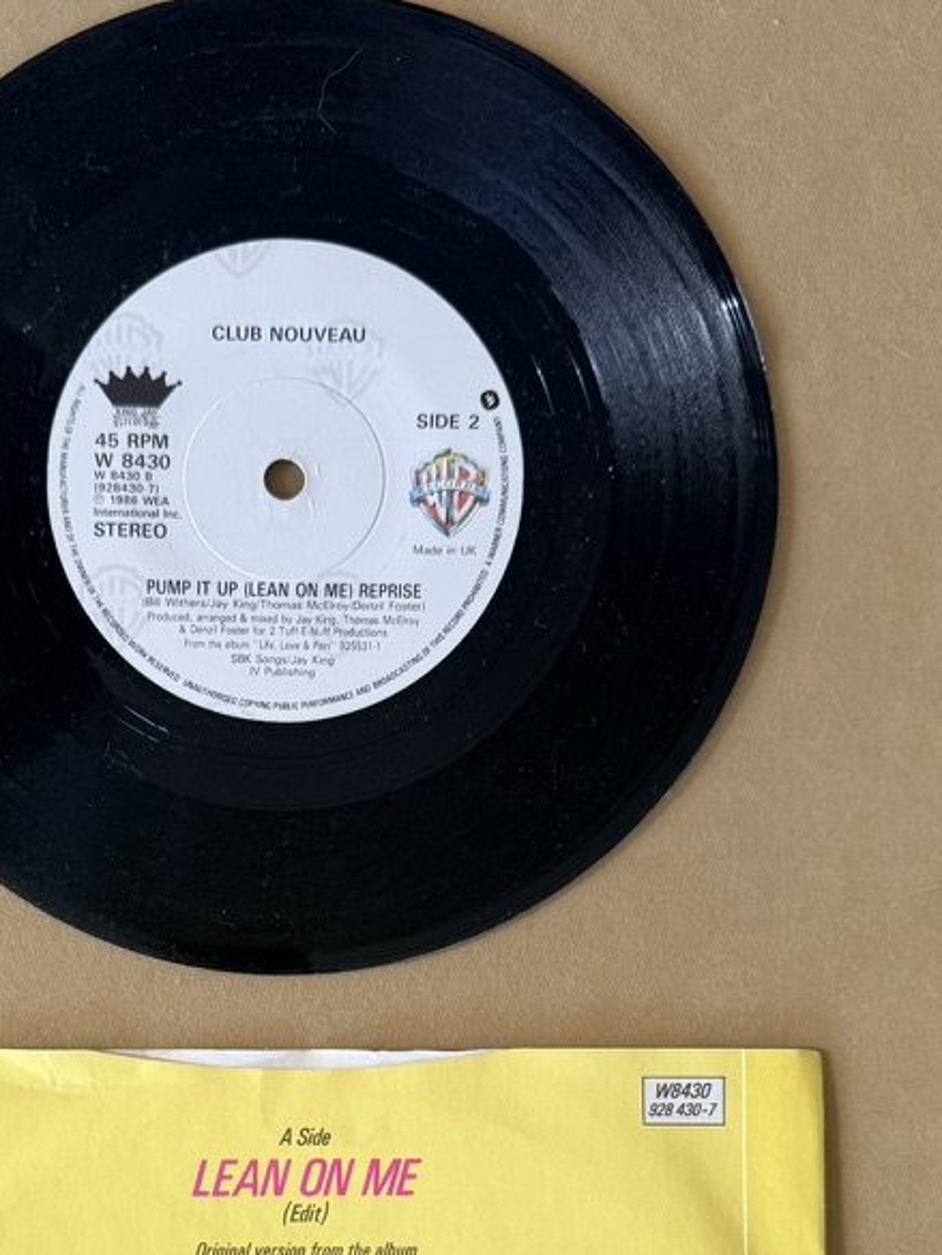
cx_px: 260
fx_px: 1523
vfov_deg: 42.1
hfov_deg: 33.8
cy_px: 1064
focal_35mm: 42
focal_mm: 6.76
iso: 200
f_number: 1.78
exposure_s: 1/89
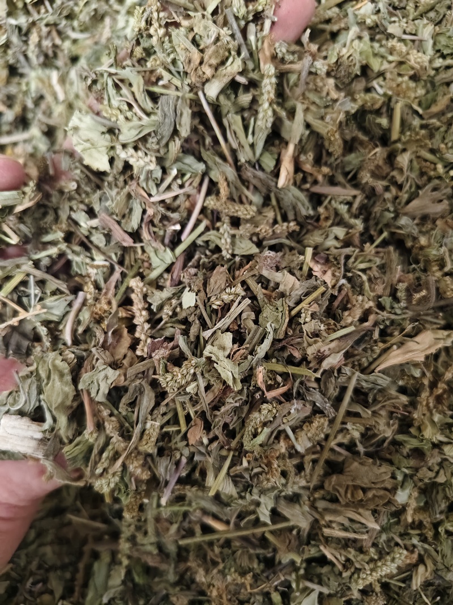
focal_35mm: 23
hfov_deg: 58.9
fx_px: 401
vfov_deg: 73.9
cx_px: 226
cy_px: 302
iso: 6492
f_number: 1.88
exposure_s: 1/224
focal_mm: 5.56
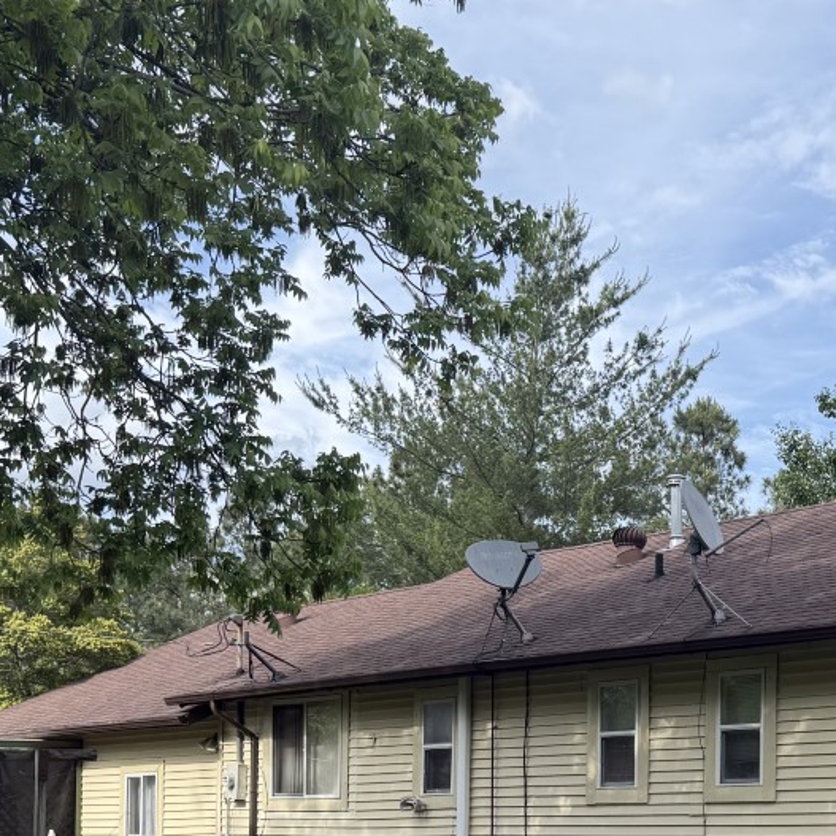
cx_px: 788
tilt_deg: +3.1
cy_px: 812
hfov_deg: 28.2
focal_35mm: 58
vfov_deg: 28.0
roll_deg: -0.1
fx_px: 1585
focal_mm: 6.76
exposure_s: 1/2232
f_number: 1.78
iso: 80
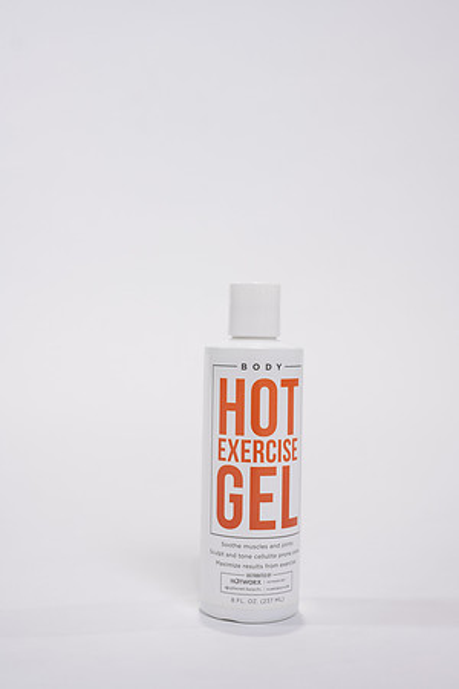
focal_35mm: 50
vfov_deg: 39.6
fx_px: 956
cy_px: 344
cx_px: 230
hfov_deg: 27.0
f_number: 4
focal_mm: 50
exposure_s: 1/125
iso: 200
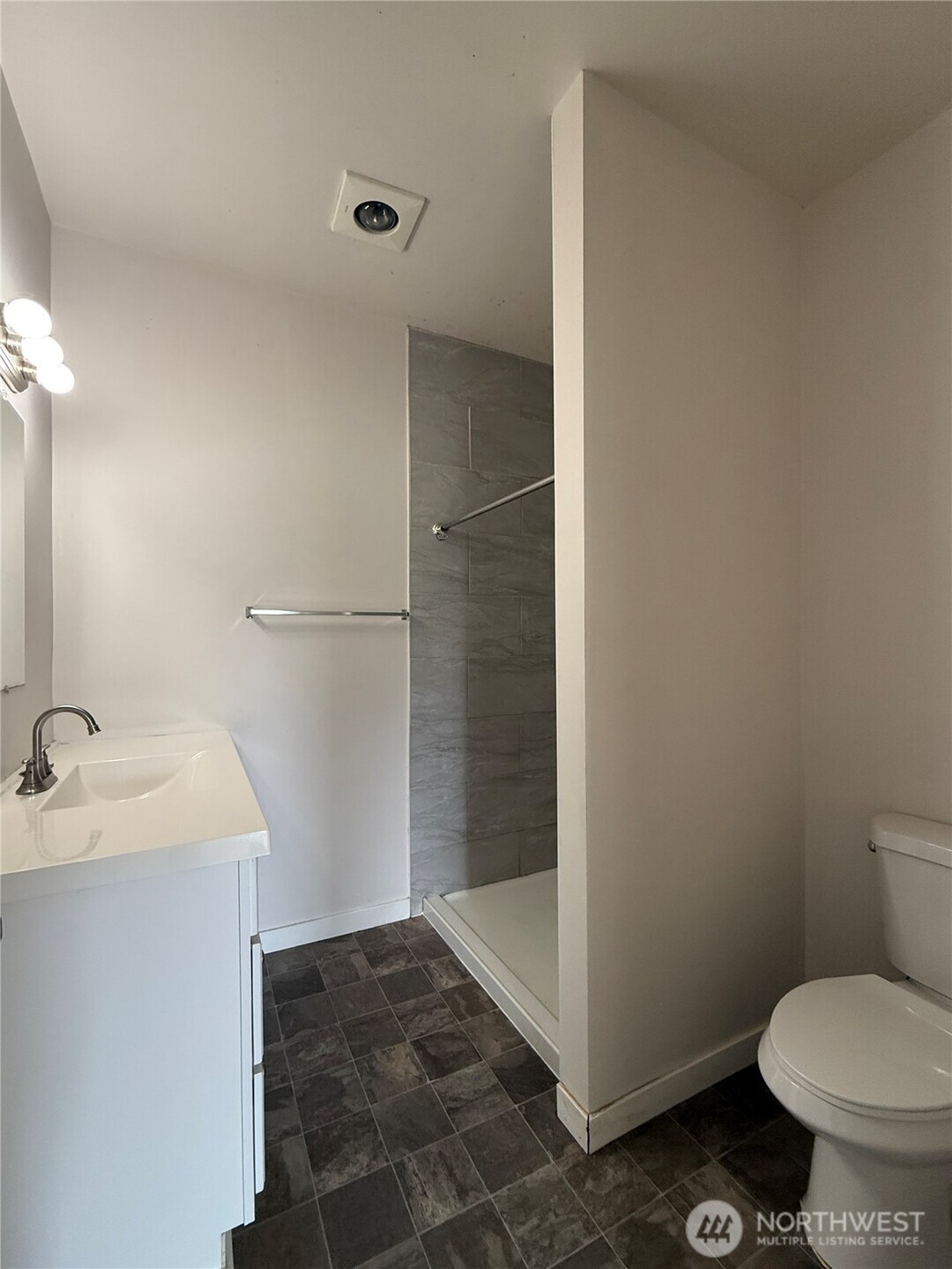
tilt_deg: +0.5
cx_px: 476
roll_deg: +1.0
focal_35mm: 14
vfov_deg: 102.0
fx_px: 513
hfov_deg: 85.7
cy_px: 634
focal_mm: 2.22
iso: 320
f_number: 2.2
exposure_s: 1/120
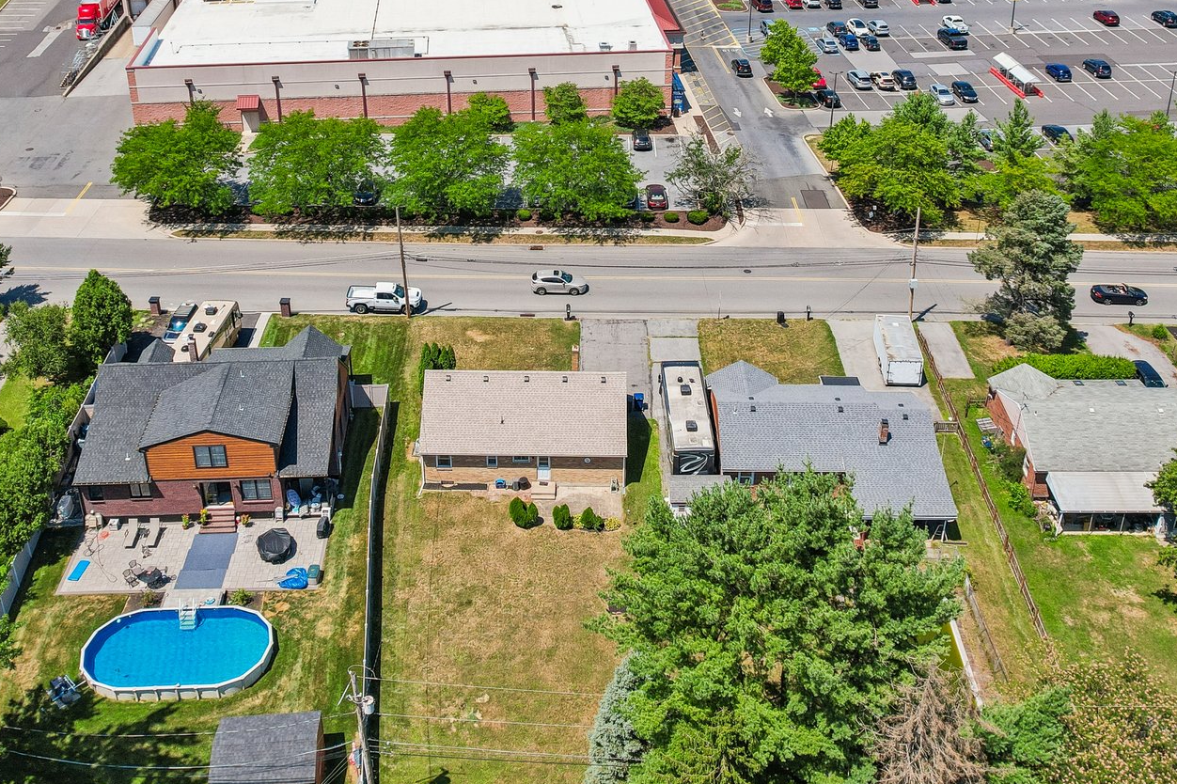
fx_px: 1177
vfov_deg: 35.7
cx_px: 573
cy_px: 157
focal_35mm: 36
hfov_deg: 53.1
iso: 140
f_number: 2.8
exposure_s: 1/2500
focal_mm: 8.4
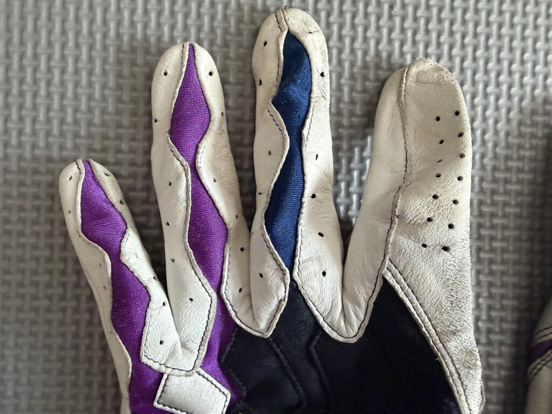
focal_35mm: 26
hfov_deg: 67.3
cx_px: 276
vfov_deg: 53.1
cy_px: 207
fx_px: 415
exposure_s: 1/60
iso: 400
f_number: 2.2
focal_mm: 2.22
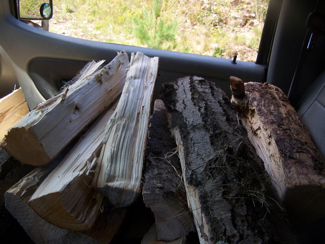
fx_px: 357
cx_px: 162
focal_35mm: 38
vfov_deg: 37.7
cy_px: 122
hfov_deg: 49.0
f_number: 2.8
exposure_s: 1/320
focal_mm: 6.3
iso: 100
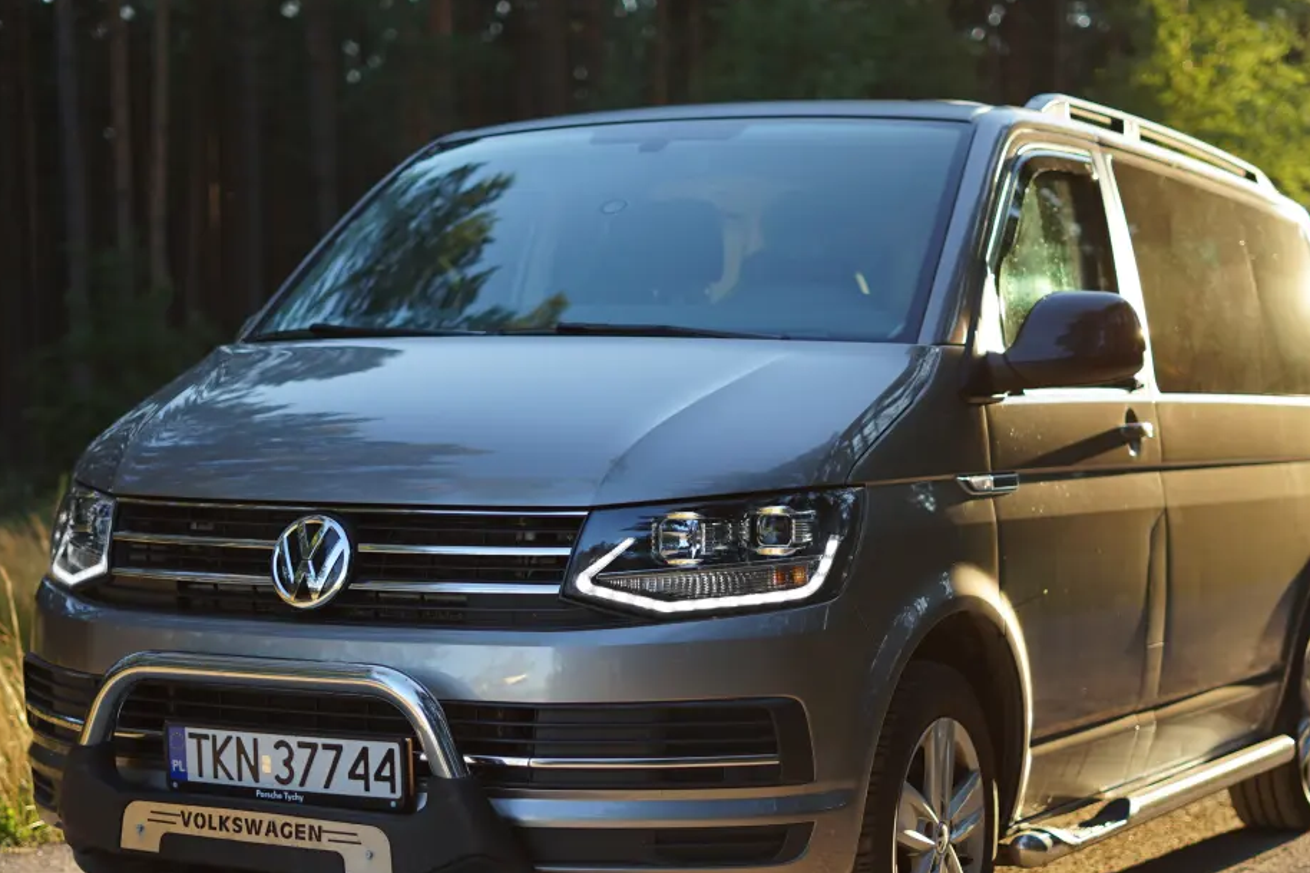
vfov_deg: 19.4
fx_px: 2547
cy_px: 570
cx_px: 675
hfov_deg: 28.8
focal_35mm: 70
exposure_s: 1/500
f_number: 1.8
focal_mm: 50
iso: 100
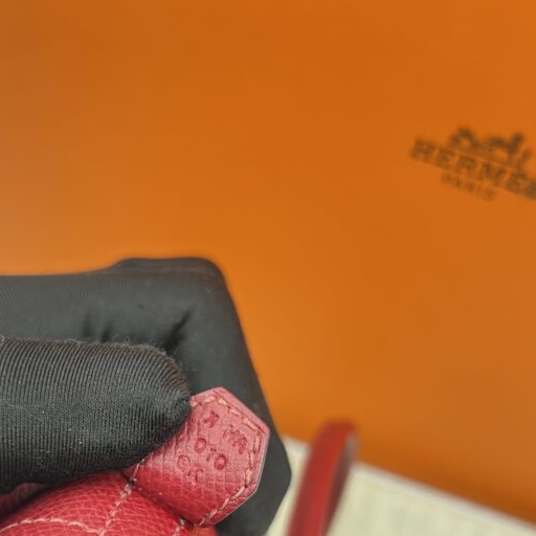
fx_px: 806
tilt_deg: -63.0
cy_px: 512
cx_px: 173
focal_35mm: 46
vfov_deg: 34.1
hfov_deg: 36.4
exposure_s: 1/50
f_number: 1.5
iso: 80
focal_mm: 5.7
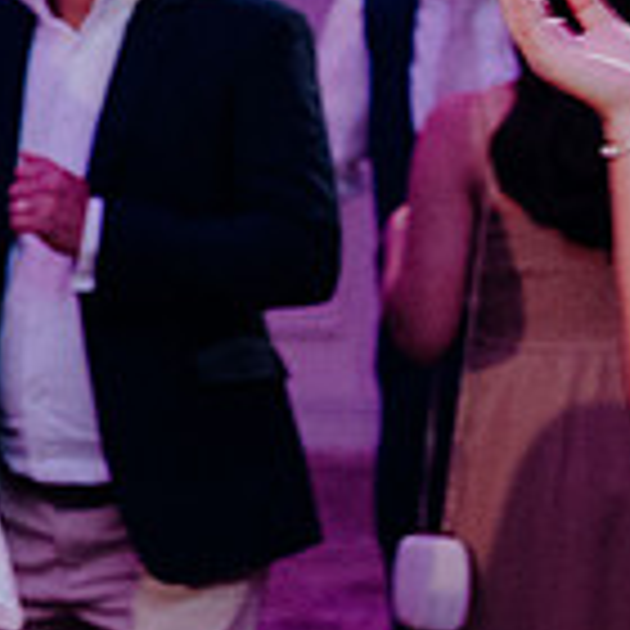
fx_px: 4489
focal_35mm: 218
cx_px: -189
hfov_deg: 7.9
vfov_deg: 8.0
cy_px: 488
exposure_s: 1/160
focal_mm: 62
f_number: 3.5
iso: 3200
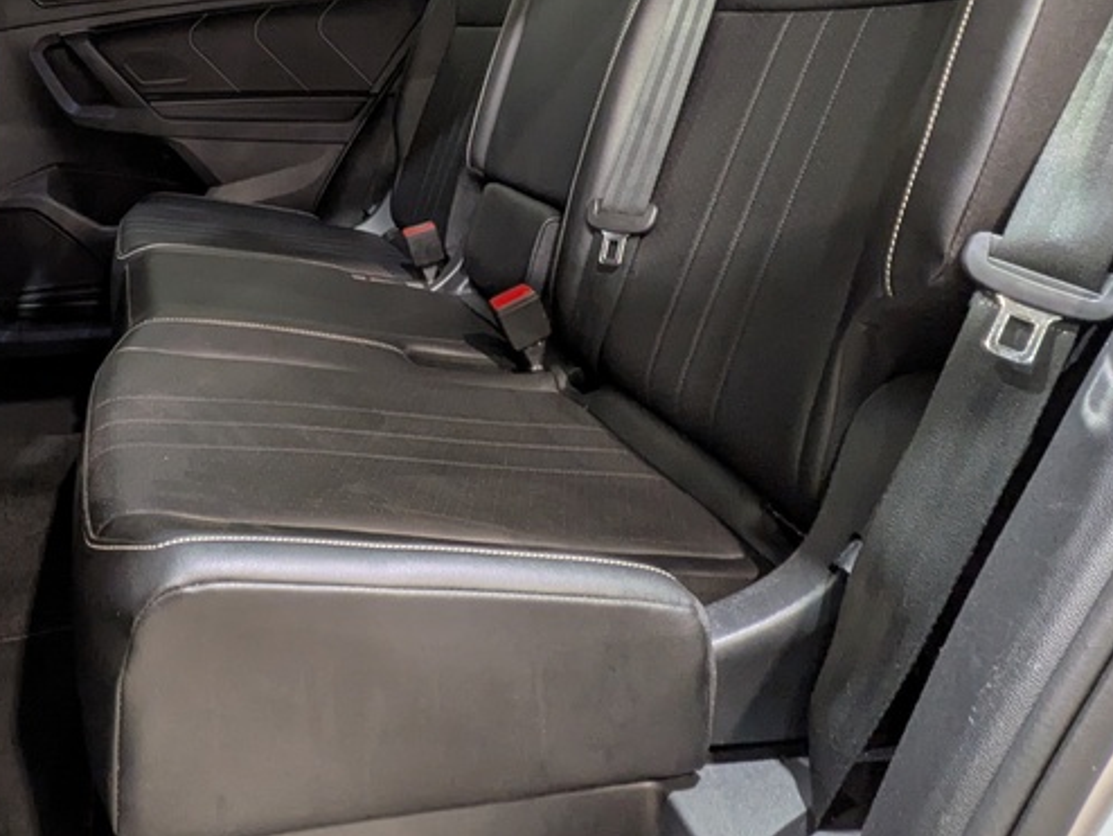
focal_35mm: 29
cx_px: 259
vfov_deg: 45.6
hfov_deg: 58.0
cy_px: 155
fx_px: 933
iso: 97
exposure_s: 1/30
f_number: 2.2
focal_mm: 1.83
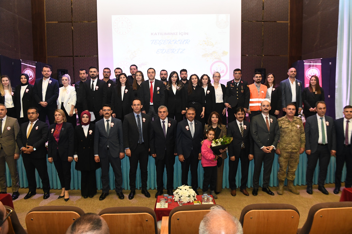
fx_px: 254
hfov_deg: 69.4
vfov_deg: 49.6
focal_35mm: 26
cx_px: 176
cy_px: 117
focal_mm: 26
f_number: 3.5
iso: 4000
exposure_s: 1/100
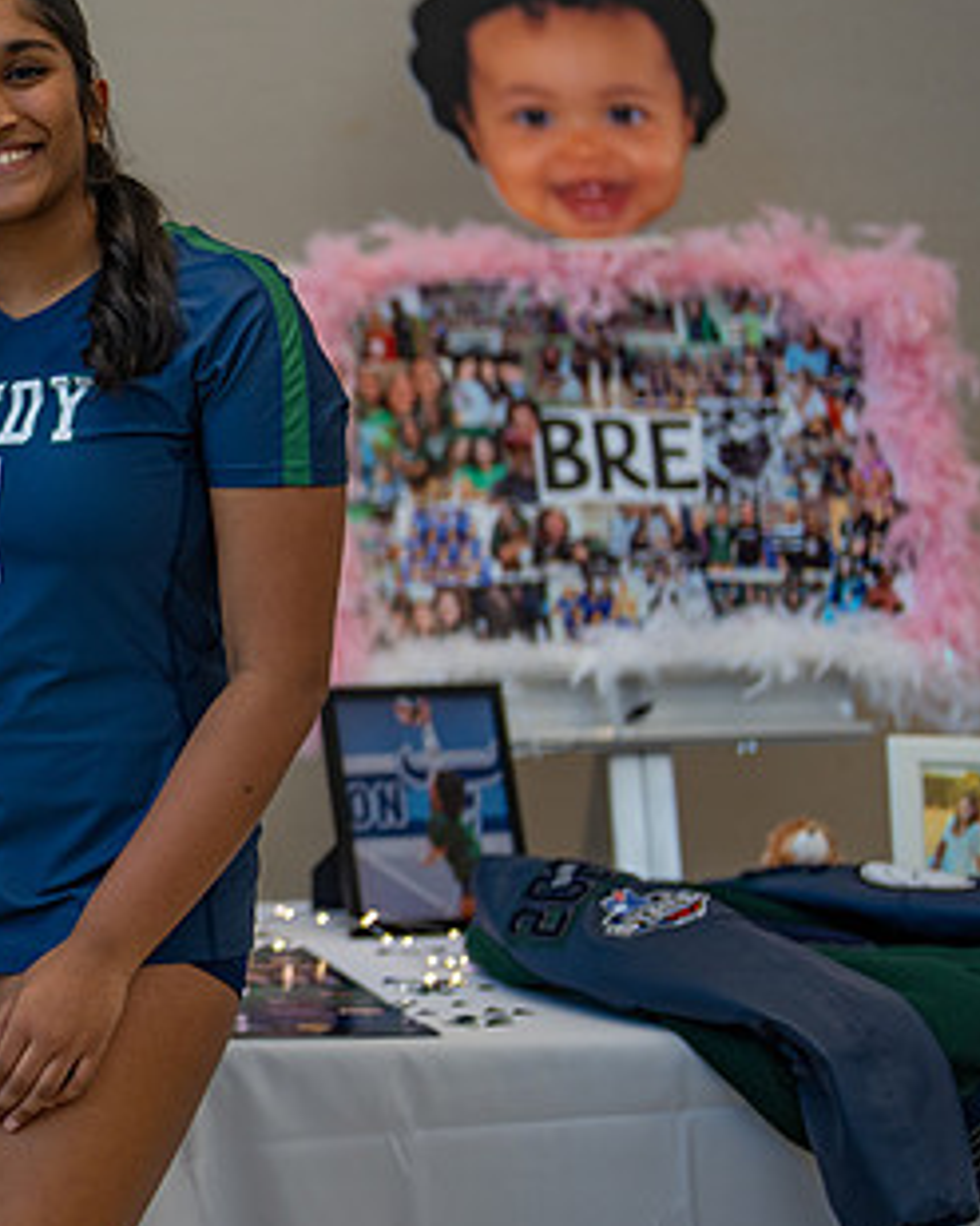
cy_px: 521
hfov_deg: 14.5
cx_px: -281
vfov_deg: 18.8
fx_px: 3700
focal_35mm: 102
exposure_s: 1/320
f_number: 1.2
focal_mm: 50
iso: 160
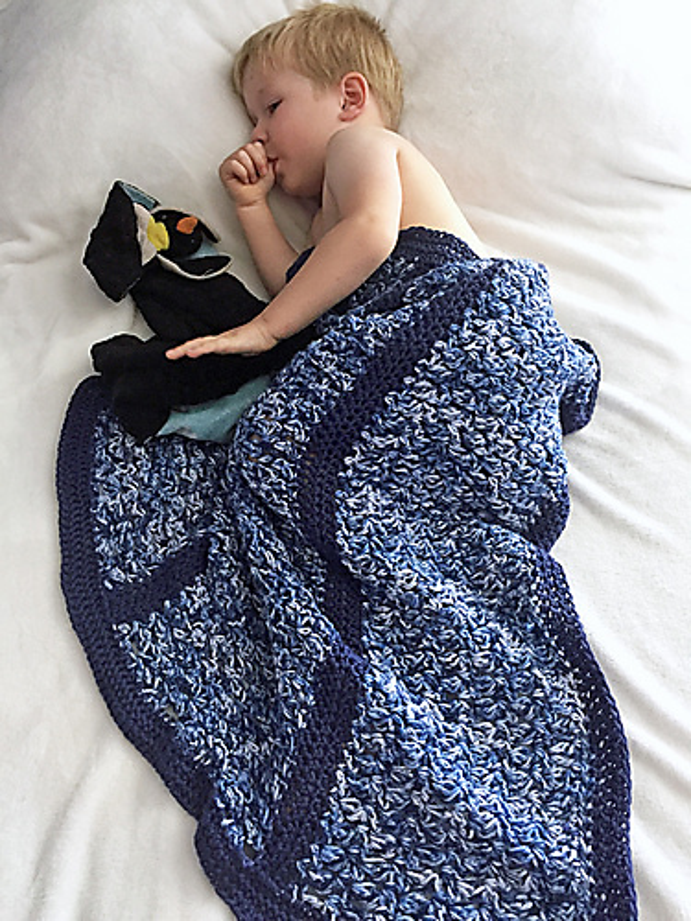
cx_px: 346
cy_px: 460
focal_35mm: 29
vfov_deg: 61.7
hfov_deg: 48.2
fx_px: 772
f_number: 2.2
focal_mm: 4.15
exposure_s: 1/30
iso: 160
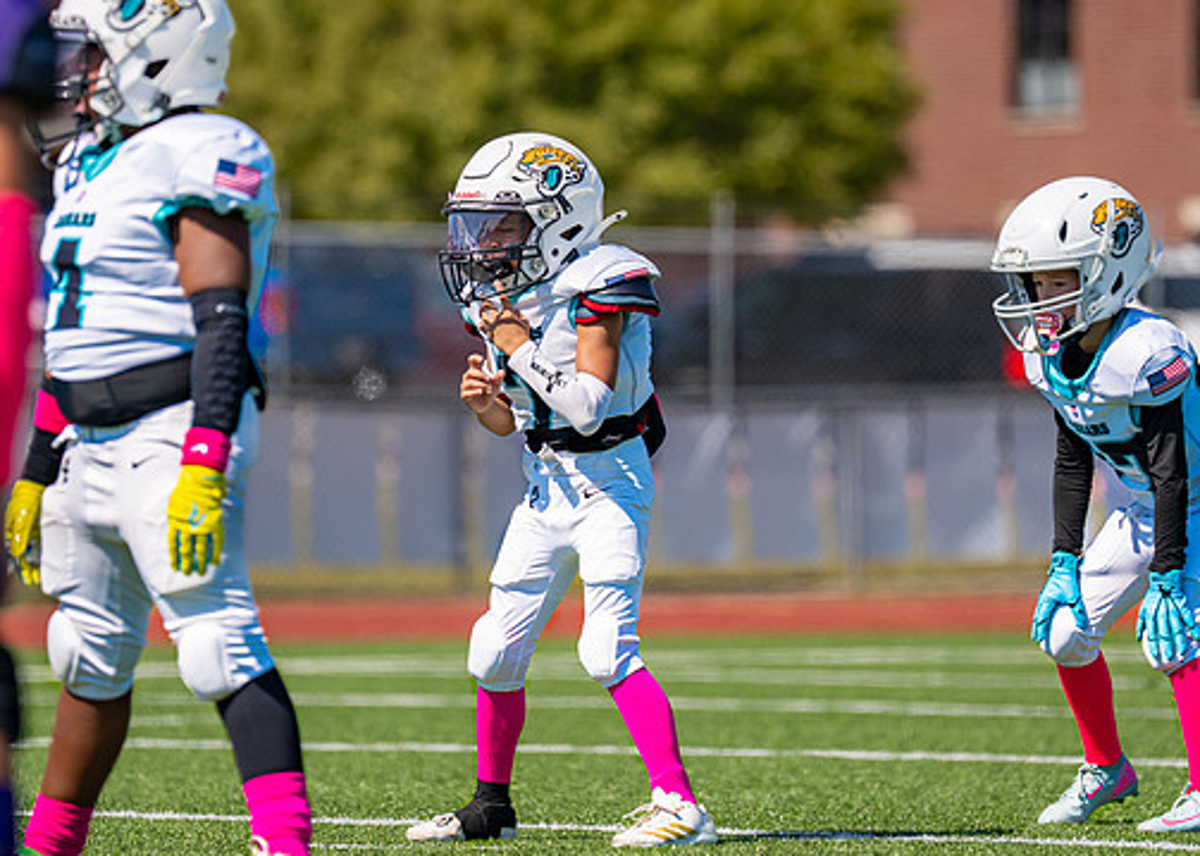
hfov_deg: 6.1
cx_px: 480
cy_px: 371
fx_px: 11346
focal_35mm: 333
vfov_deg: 4.3
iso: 100
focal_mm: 200
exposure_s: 1/2500
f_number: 2.8
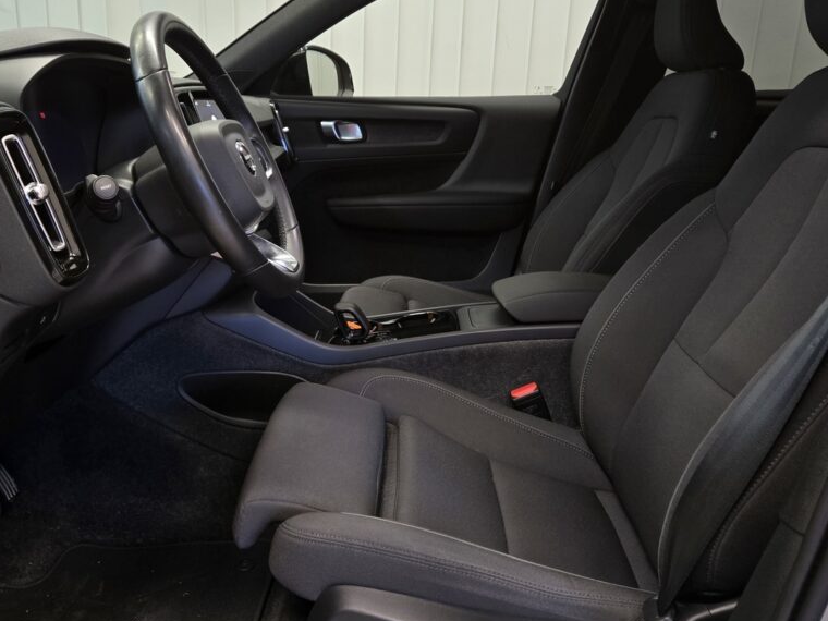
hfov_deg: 58.2
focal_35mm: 31
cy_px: 312
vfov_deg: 45.4
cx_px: 375
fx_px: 742
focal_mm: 5.4
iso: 160
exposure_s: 1/50
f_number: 1.8
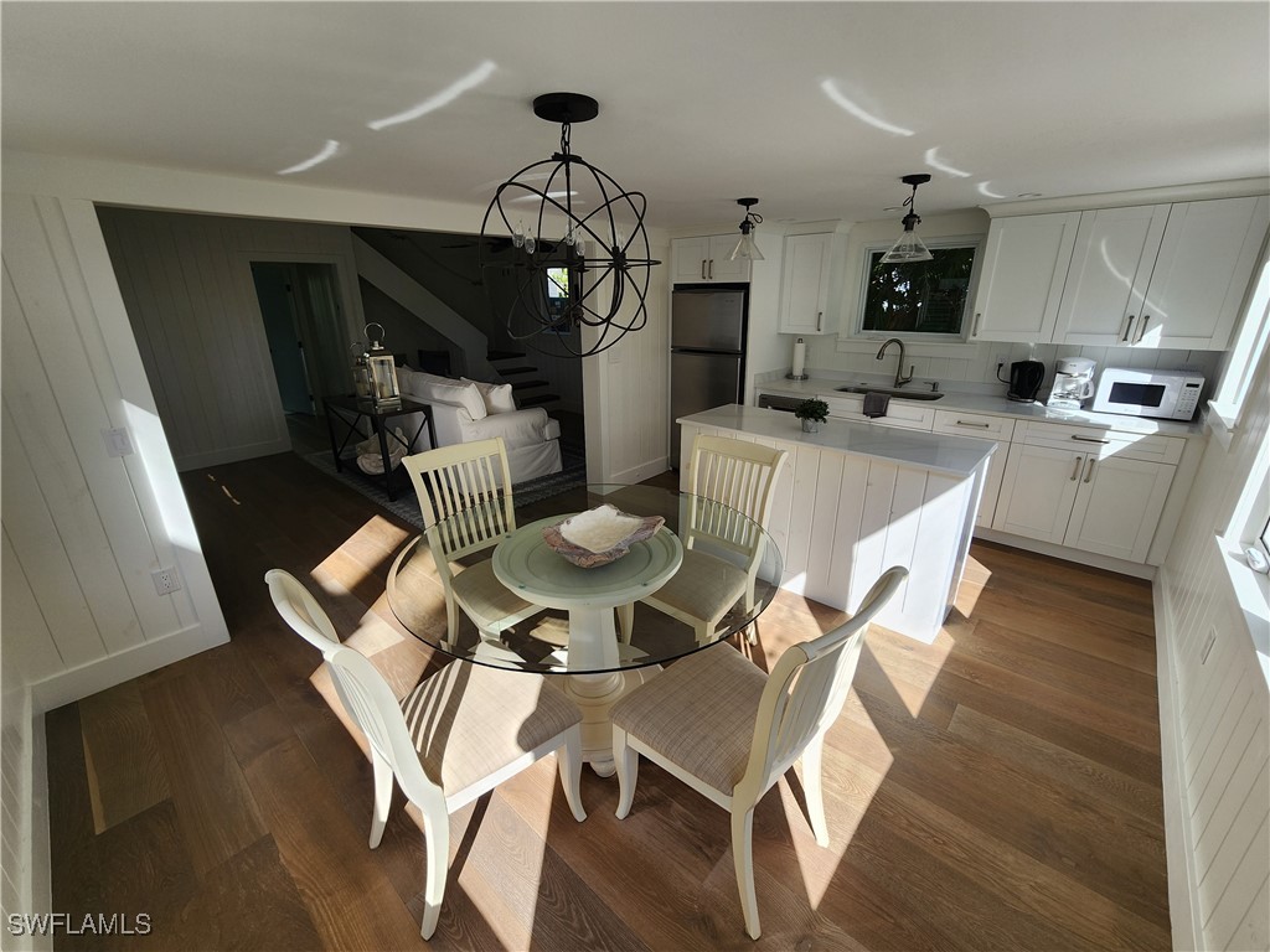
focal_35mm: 13
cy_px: 476
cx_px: 635
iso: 50
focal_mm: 2.2
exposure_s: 1/431
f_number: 2.2
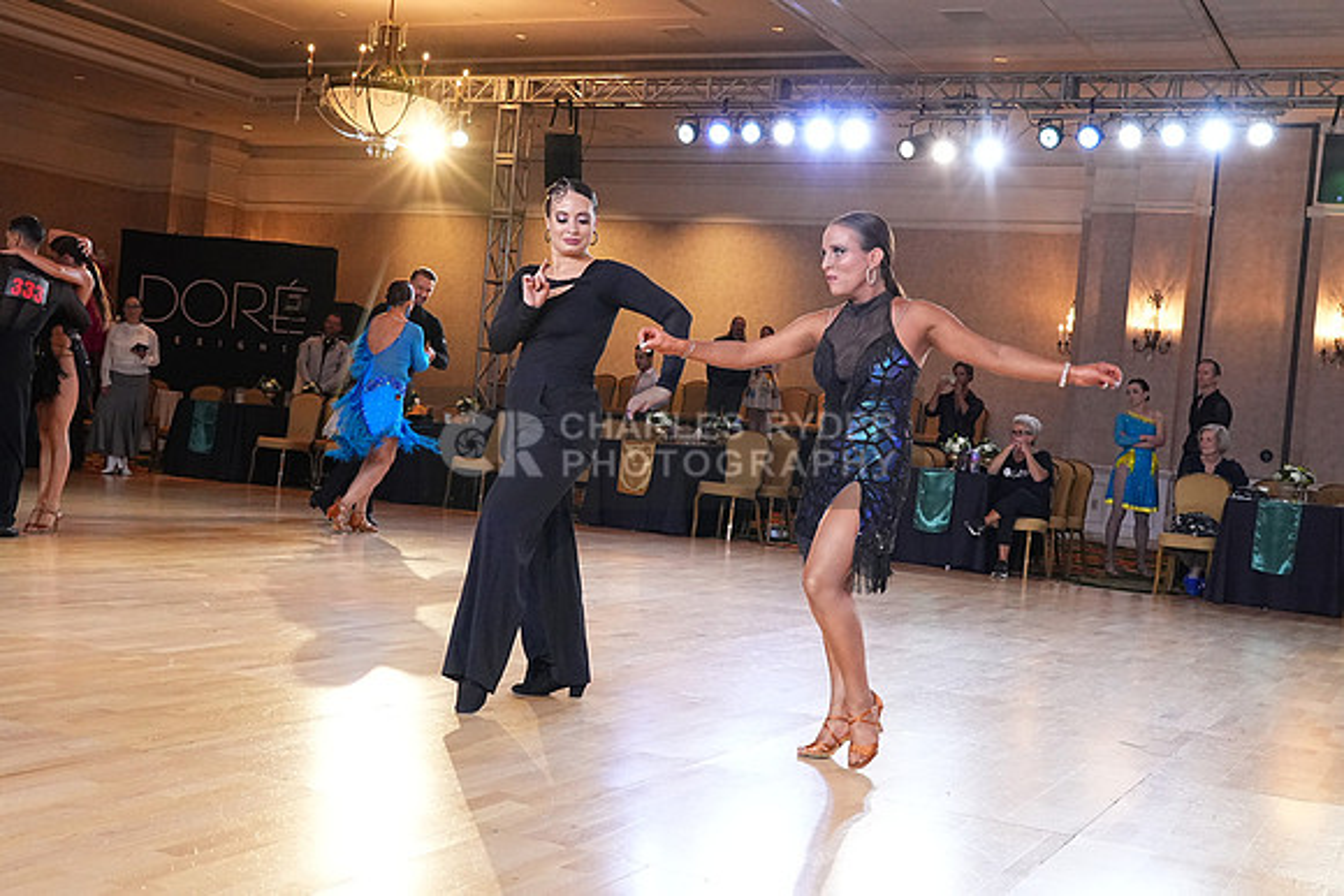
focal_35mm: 42
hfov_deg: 46.4
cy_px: 448
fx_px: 1568
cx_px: 672
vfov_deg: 31.9
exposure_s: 1/200
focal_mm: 28
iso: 5000
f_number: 6.3
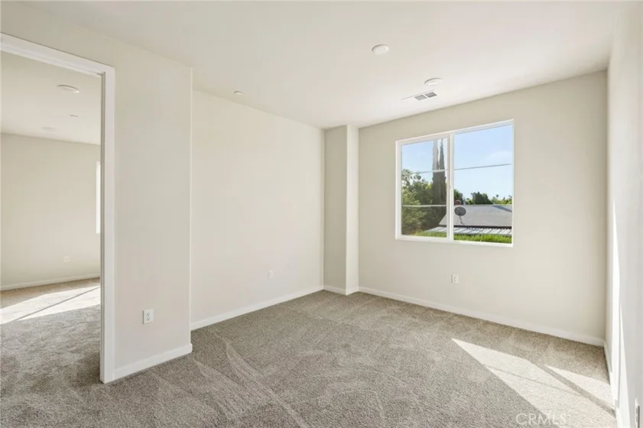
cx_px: 322
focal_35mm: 16
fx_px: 286
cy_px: 214
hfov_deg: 96.8
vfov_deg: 73.7
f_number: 8
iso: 160
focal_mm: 16
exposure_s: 1/60
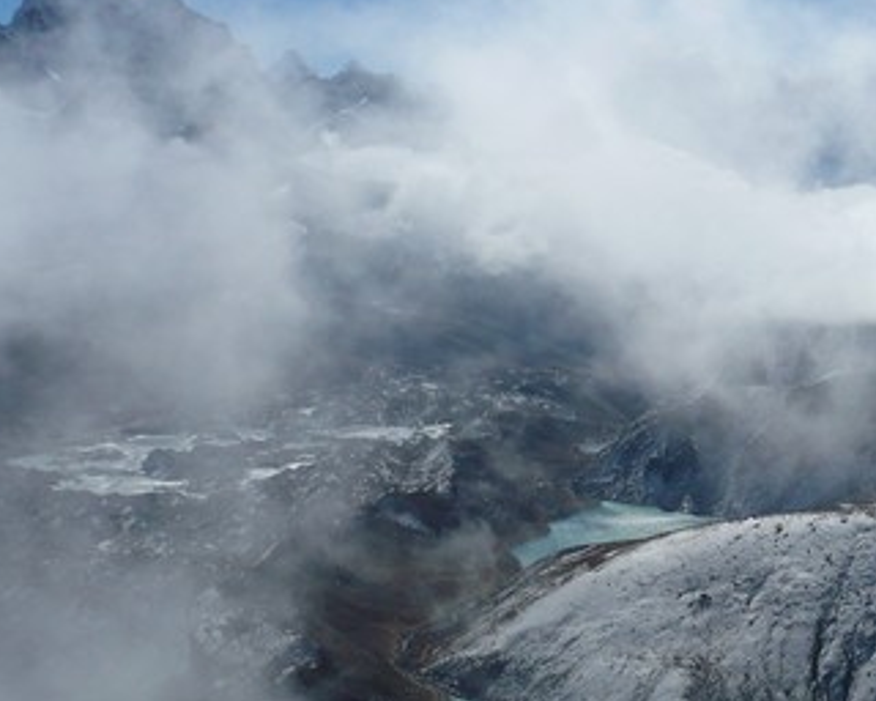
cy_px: 501
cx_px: 690
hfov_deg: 29.0
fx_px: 1659
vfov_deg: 23.7
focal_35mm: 64
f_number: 8
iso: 100
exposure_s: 1/800
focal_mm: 5.8
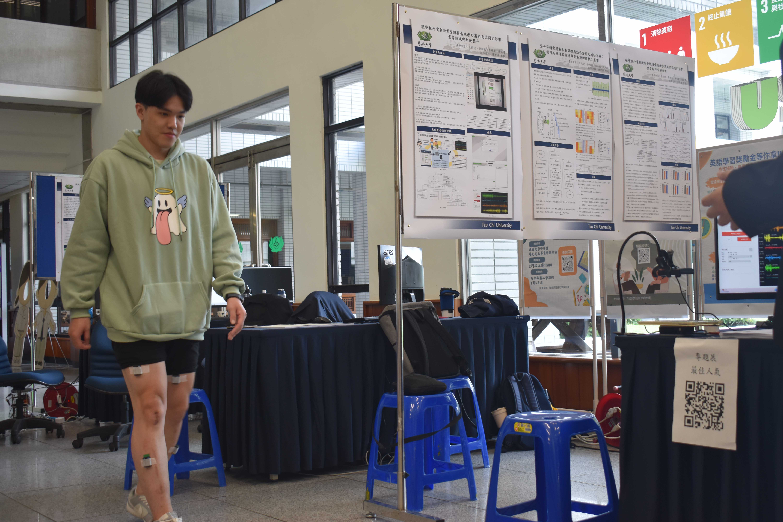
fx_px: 979
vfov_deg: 29.9
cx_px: 392
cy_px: 261
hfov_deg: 43.6
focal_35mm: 45
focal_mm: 30
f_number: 4.2
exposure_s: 1/60
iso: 560
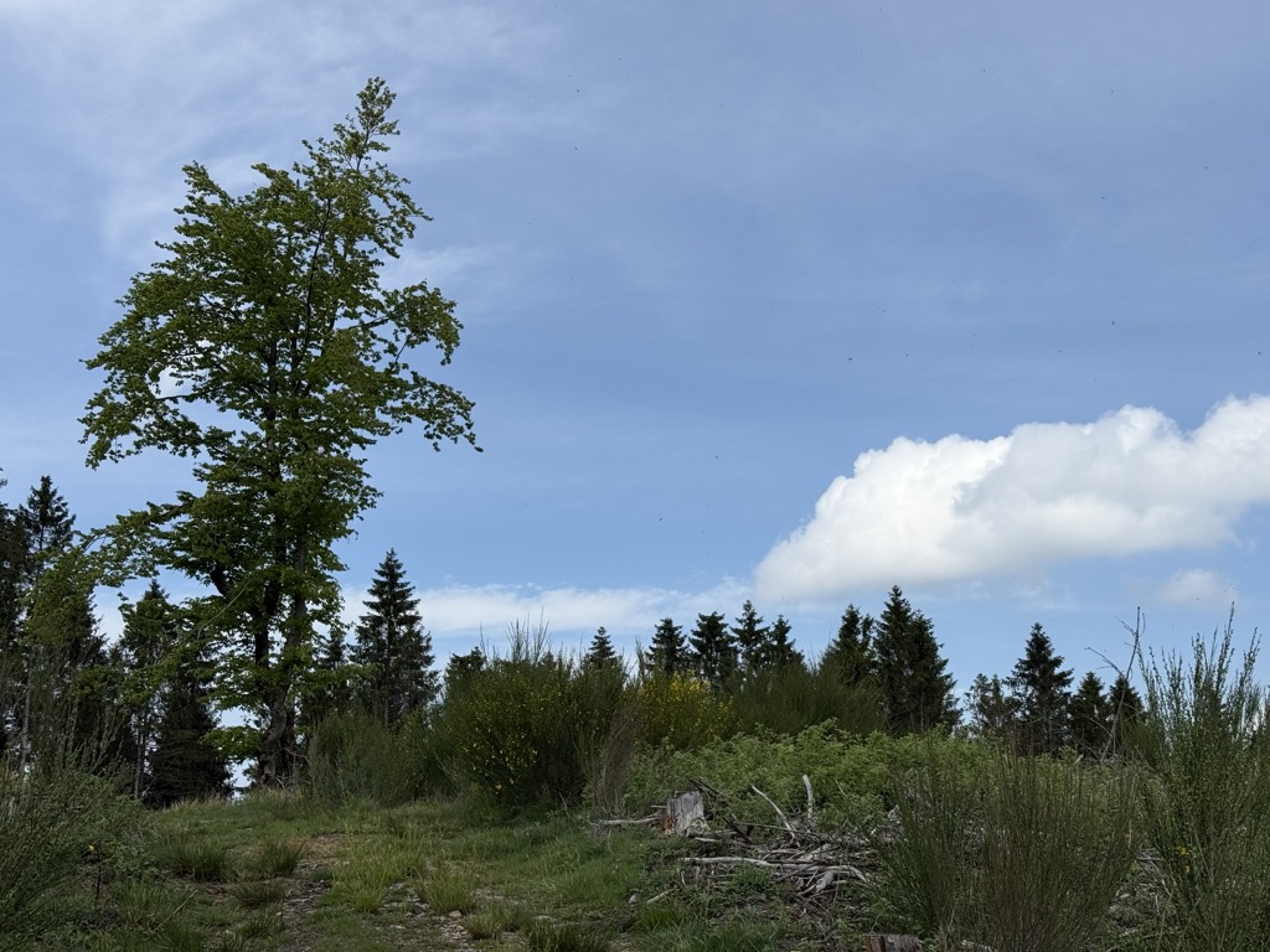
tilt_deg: +13.1
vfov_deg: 30.3
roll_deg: +0.2
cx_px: 635
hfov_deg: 39.7
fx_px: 1761
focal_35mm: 48
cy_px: 476
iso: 64
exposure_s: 1/6024
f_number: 1.78
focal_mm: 6.76
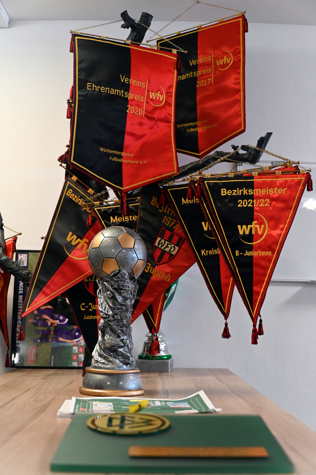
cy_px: 238
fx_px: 593
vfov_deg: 43.6
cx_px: 158
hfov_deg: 29.8
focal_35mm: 45
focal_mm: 45
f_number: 4.2
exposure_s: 1/50
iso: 3200
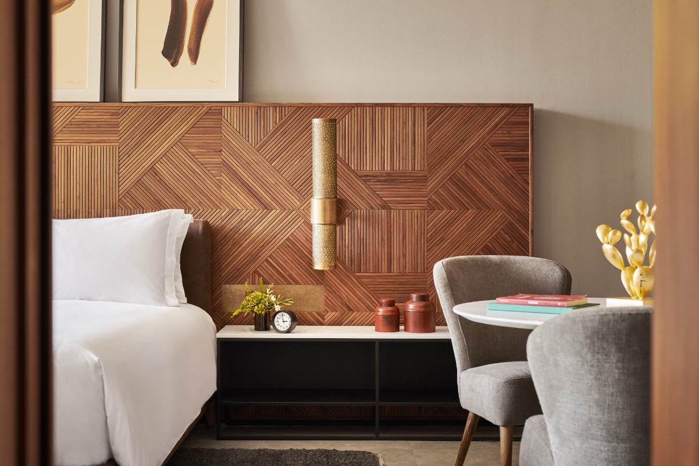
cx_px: 350
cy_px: 233
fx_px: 971
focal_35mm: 50
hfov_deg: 39.6
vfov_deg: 27.0
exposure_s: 1/2.5
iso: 100
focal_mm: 50
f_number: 5.6
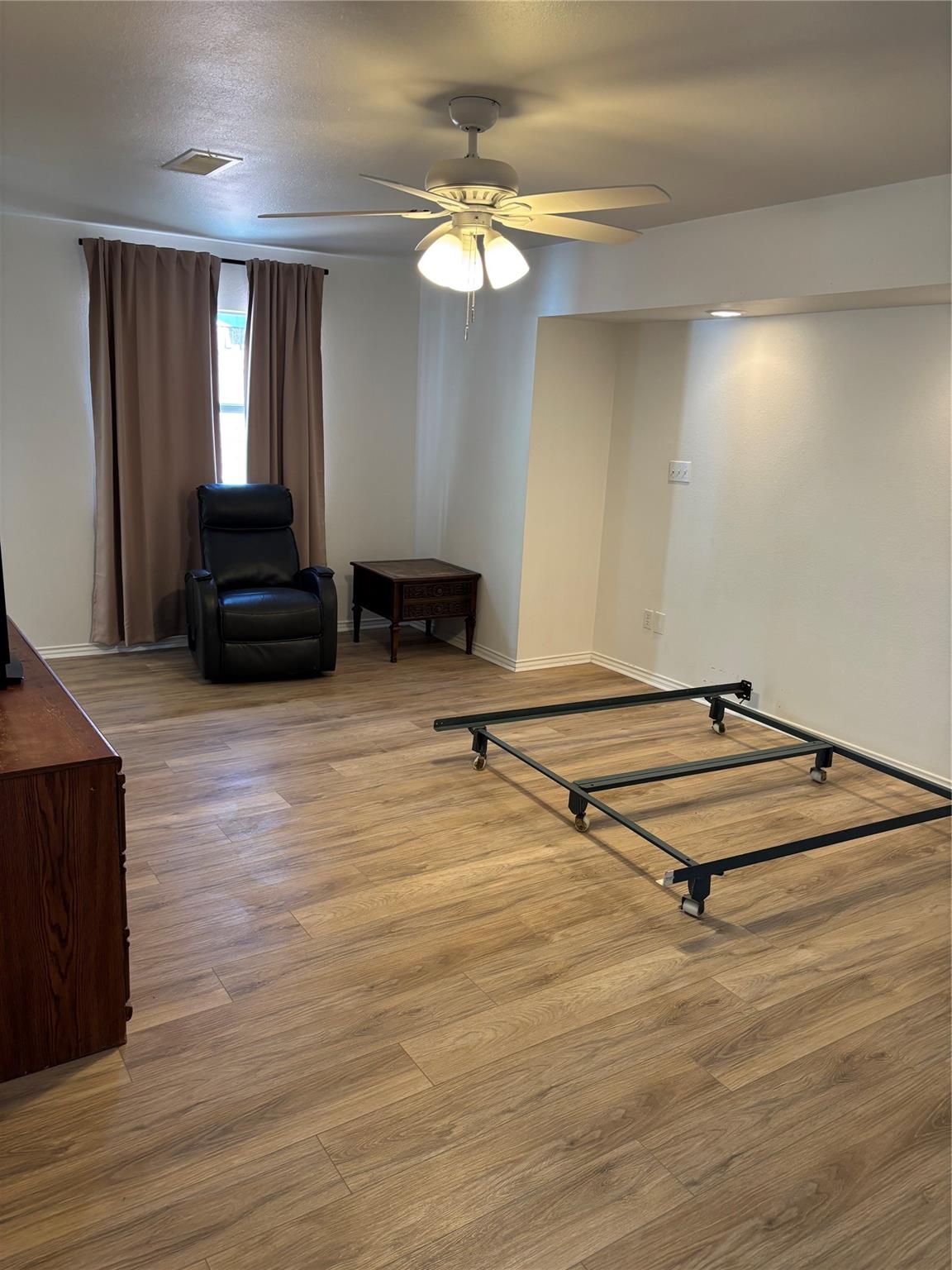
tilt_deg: -14.3
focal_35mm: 26
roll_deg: -3.1
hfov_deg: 53.1
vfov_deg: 67.3
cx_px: 476
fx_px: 953
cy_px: 635
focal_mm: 5.96
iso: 125
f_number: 1.6
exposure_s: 1/60
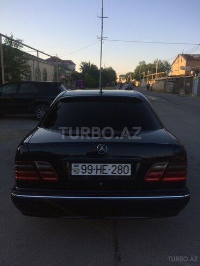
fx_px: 223
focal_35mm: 29
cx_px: 100
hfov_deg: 48.2
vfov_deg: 61.7
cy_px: 133
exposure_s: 1/631
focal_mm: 4.15
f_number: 2.2
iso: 32
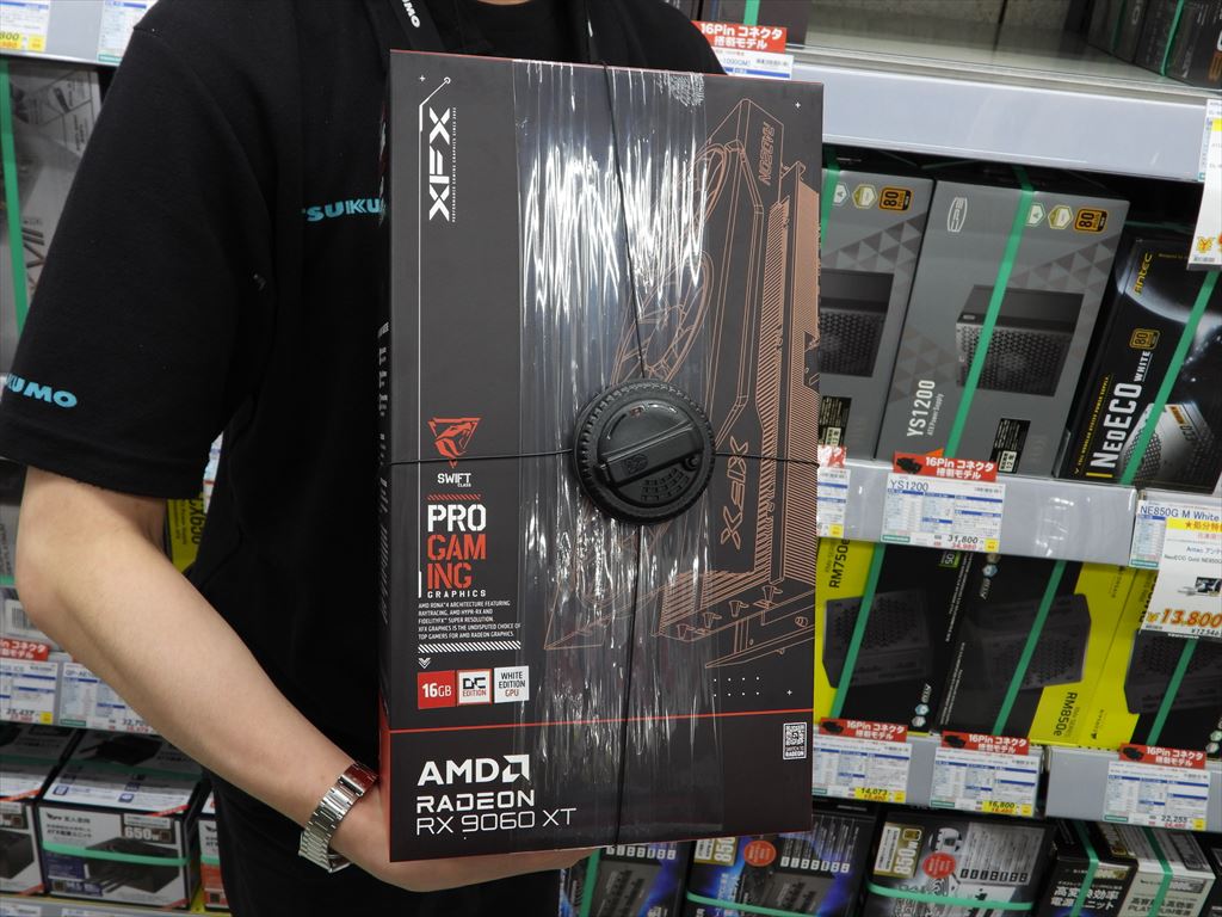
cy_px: 458
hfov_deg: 56.8
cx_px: 611
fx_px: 1130
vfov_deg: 44.2
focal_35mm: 32
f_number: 3.2
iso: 125
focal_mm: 5.8
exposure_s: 1/30
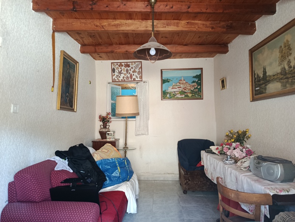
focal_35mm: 24
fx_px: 205
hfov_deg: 71.6
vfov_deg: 56.8
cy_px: 111
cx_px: 148
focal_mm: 5.24
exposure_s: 1/25
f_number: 1.7
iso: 1195
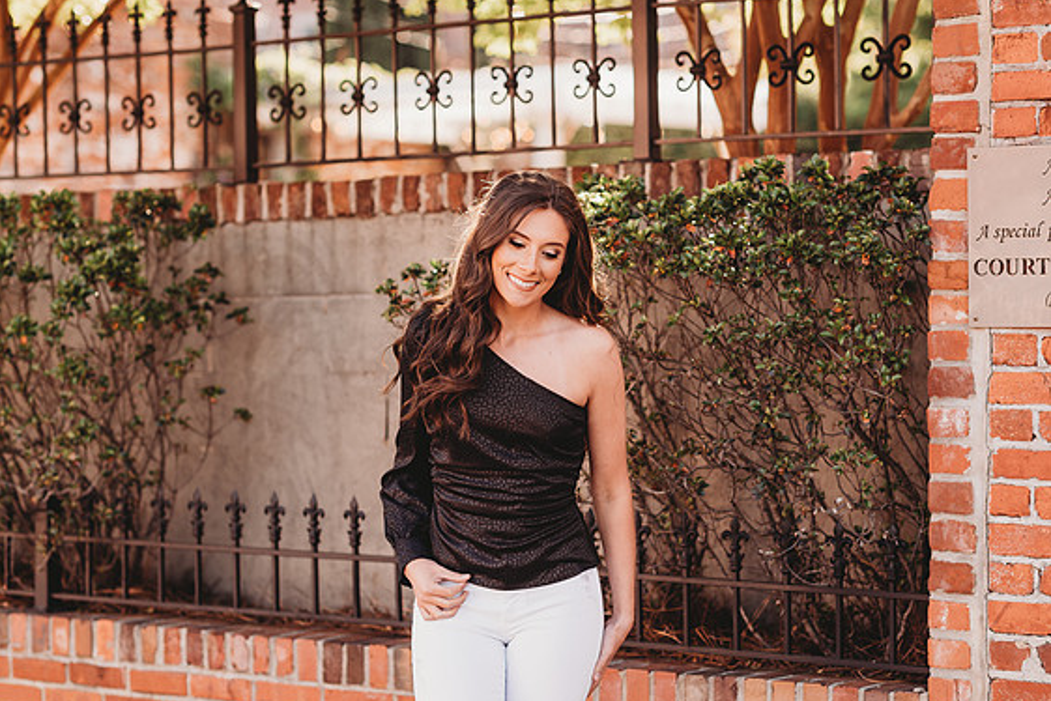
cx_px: 499
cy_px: 354
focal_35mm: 91
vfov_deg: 15.0
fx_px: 2657
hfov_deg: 22.4
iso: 100
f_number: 2.5
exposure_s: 1/250
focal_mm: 85
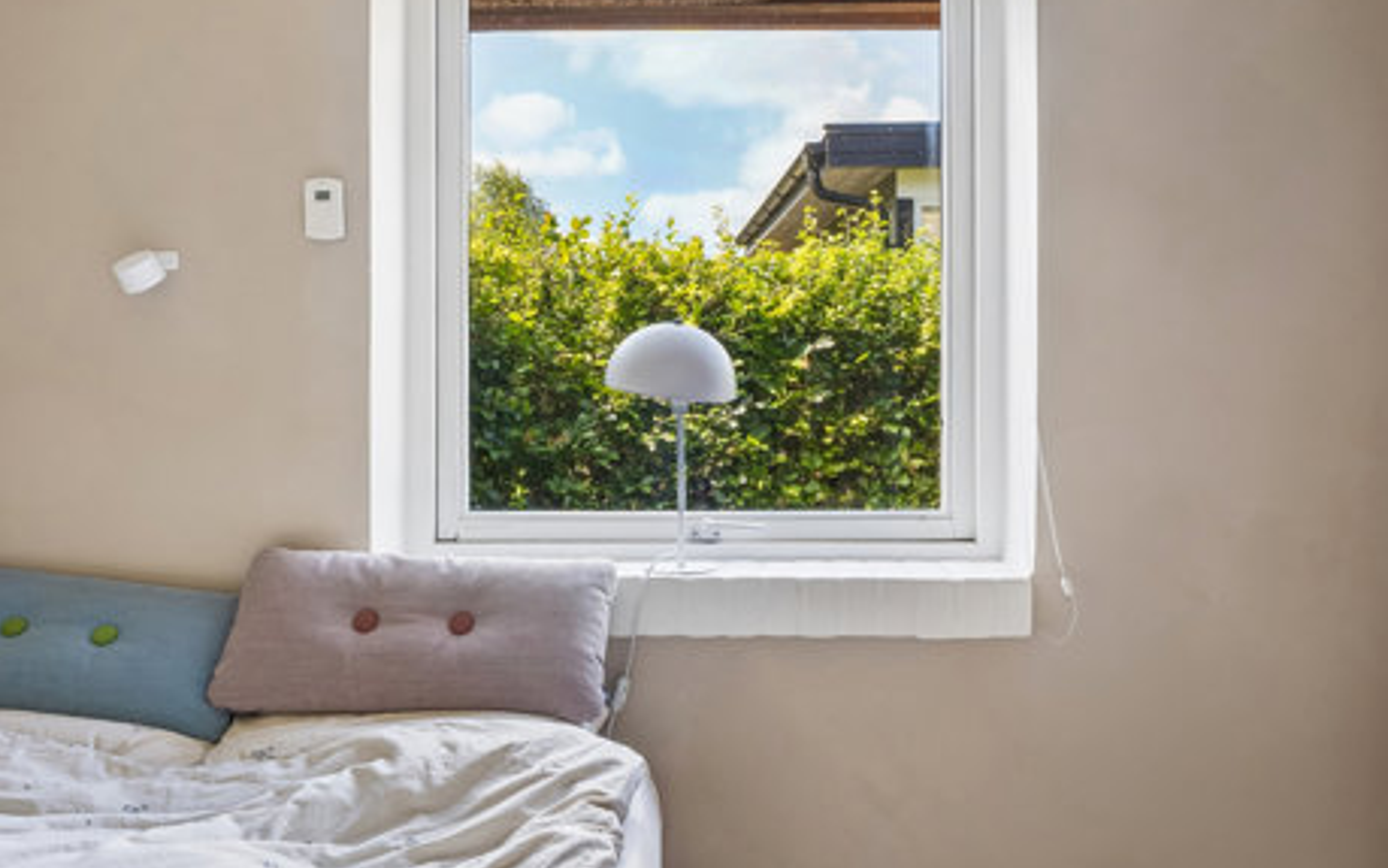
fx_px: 1211
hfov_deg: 59.6
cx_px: 699
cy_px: 425
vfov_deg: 39.4
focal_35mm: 32
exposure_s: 1/13
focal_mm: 18
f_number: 10
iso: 200
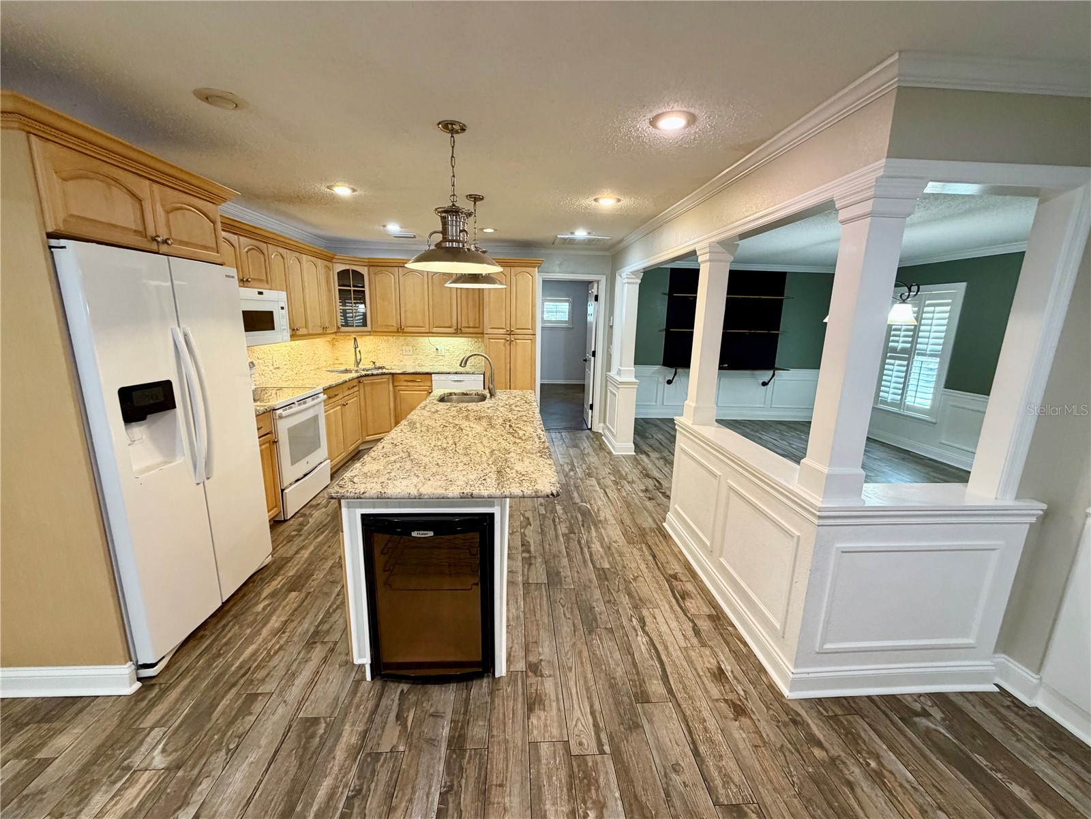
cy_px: 410
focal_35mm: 14
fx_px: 441
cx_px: 546
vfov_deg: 85.7
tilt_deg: -12.9
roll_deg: -1.7
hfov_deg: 102.1
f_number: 2.2
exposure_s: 1/60
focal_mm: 2.22
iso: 320
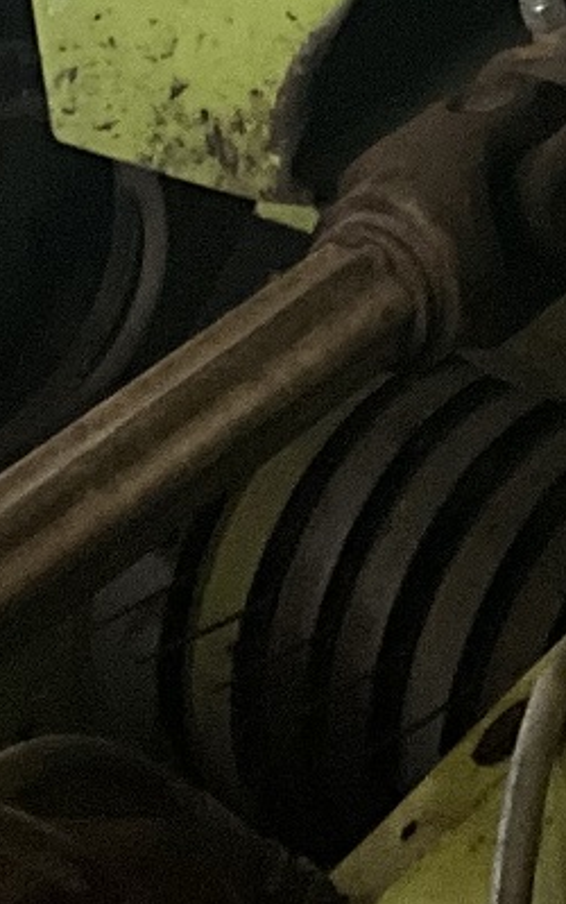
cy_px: -732
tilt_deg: -3.5
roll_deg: -5.7
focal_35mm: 154
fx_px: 3794
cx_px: 838
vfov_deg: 12.4
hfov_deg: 8.4
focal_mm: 3
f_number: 1.8
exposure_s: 1/60
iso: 160
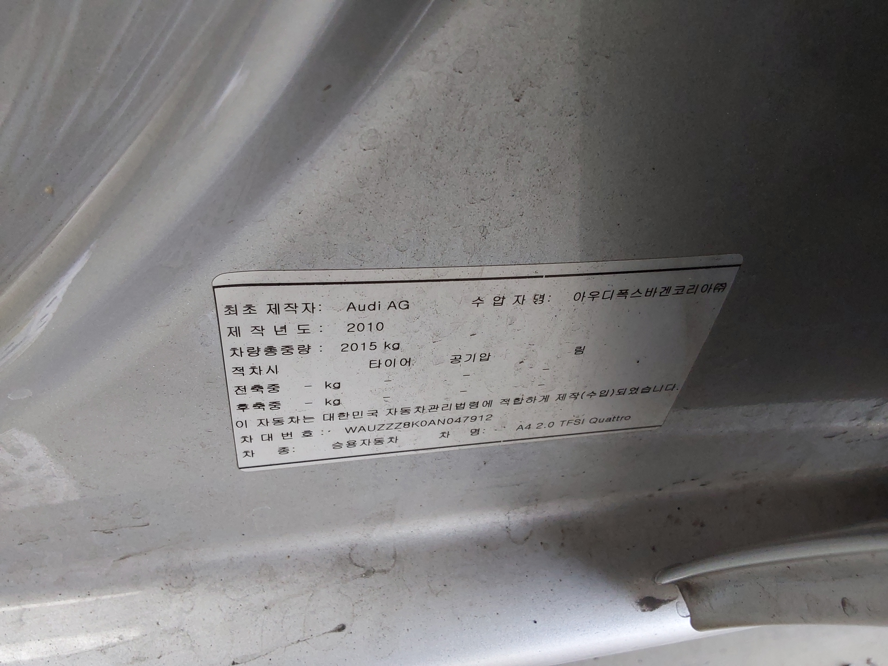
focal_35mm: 28
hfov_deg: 63.4
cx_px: 444
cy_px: 333
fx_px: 718
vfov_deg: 49.7
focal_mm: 2.91
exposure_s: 1/60
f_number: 1.9
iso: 80
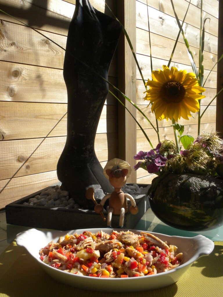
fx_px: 318
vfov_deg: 50.1
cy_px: 148
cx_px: 112
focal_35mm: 37
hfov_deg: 38.7
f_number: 10
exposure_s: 1/114
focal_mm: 6.6
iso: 64
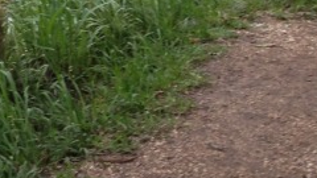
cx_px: -324
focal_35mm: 163
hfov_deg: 11.8
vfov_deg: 6.9
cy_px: -282
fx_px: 1370
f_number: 2.4
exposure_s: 1/40
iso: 50
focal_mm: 4.28
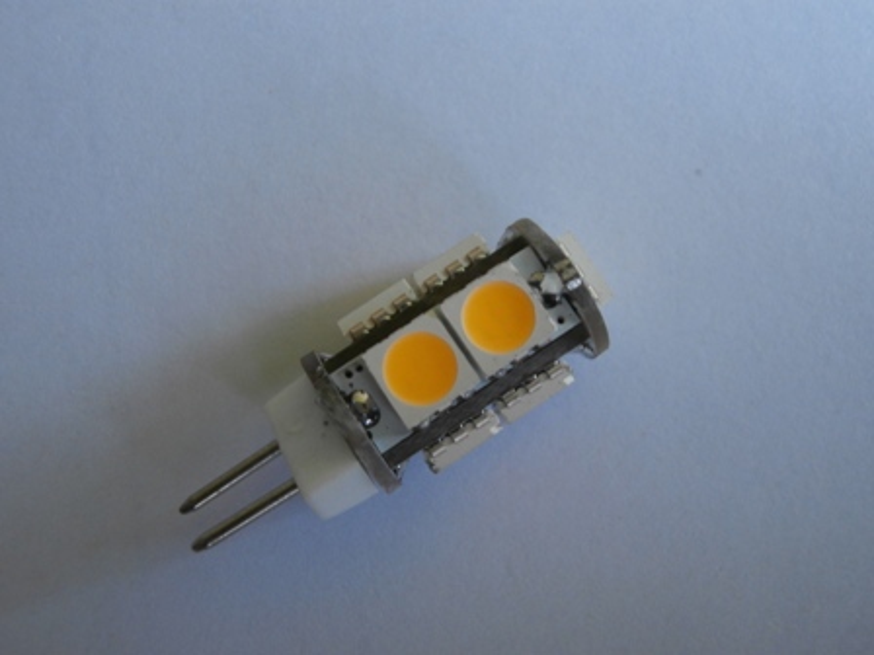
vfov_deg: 37.7
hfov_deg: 49.0
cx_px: 437
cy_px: 328
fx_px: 959
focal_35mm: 38
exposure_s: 1/15
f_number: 3.9
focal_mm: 6.67
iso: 200
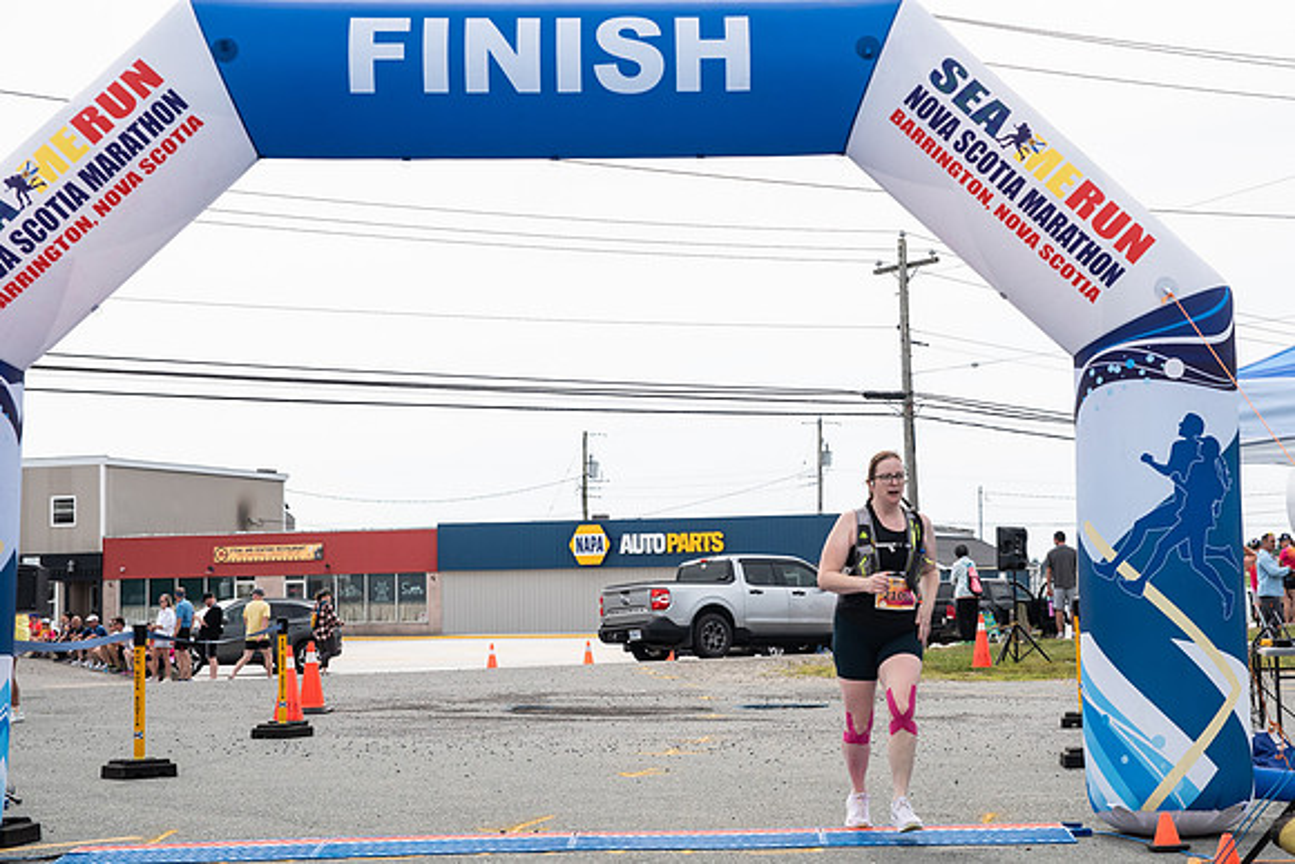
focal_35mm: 68
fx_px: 2442
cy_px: 432
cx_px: 769
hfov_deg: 29.6
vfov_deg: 20.1
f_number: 4
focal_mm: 56
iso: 800
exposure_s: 1/3200
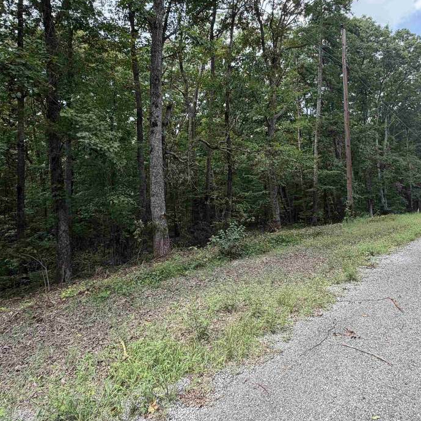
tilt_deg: +4.0
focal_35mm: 23
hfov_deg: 66.8
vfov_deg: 65.9
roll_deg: +2.7
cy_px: 150
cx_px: 244
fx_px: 316
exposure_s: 1/227
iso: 40
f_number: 2.2
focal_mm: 2.22
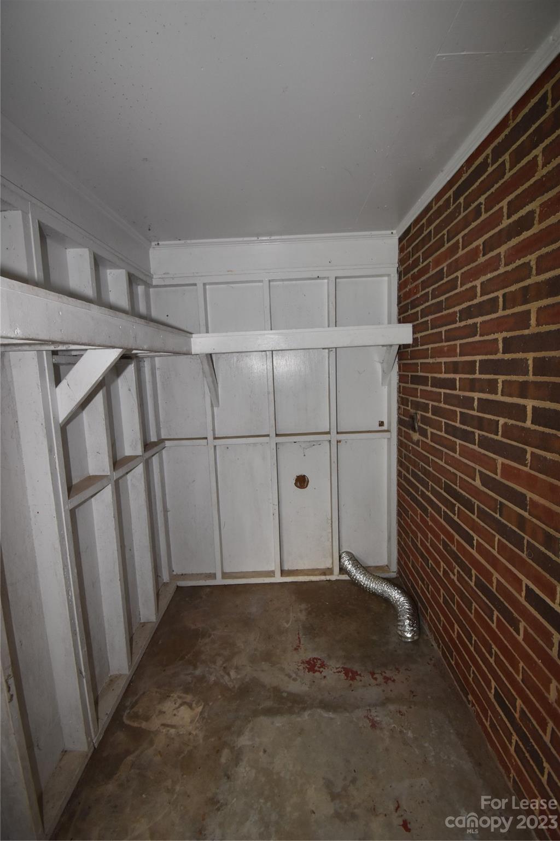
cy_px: 420
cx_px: 280
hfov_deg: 77.3
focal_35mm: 15
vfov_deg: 100.4
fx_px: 350
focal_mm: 10
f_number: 4.5
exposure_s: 1/60
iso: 900
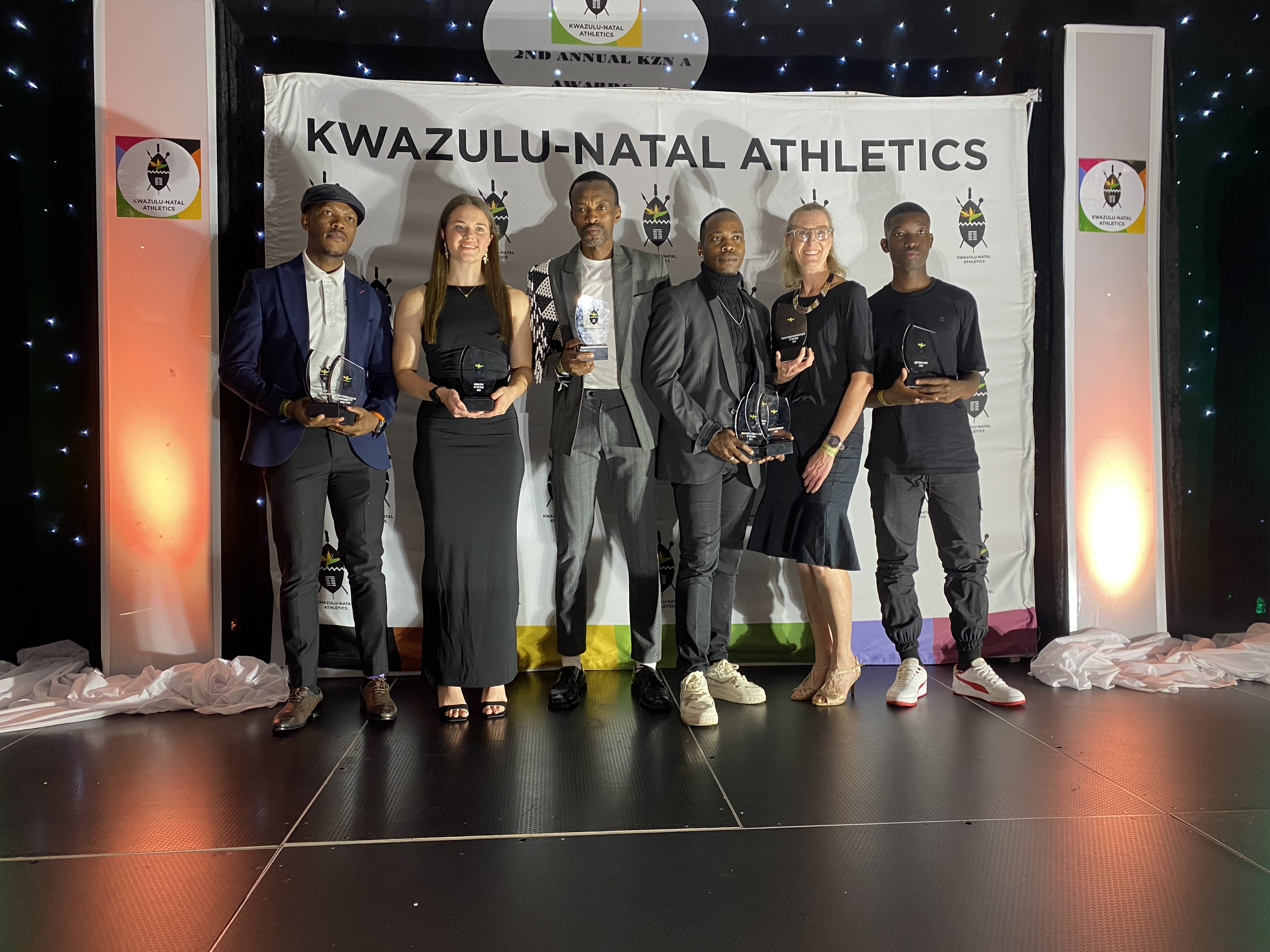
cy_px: 476
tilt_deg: -0.3
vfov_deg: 53.1
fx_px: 954
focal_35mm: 26
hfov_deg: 67.3
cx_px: 635
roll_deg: -0.2
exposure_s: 1/50
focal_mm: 4.25
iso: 160
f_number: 1.8
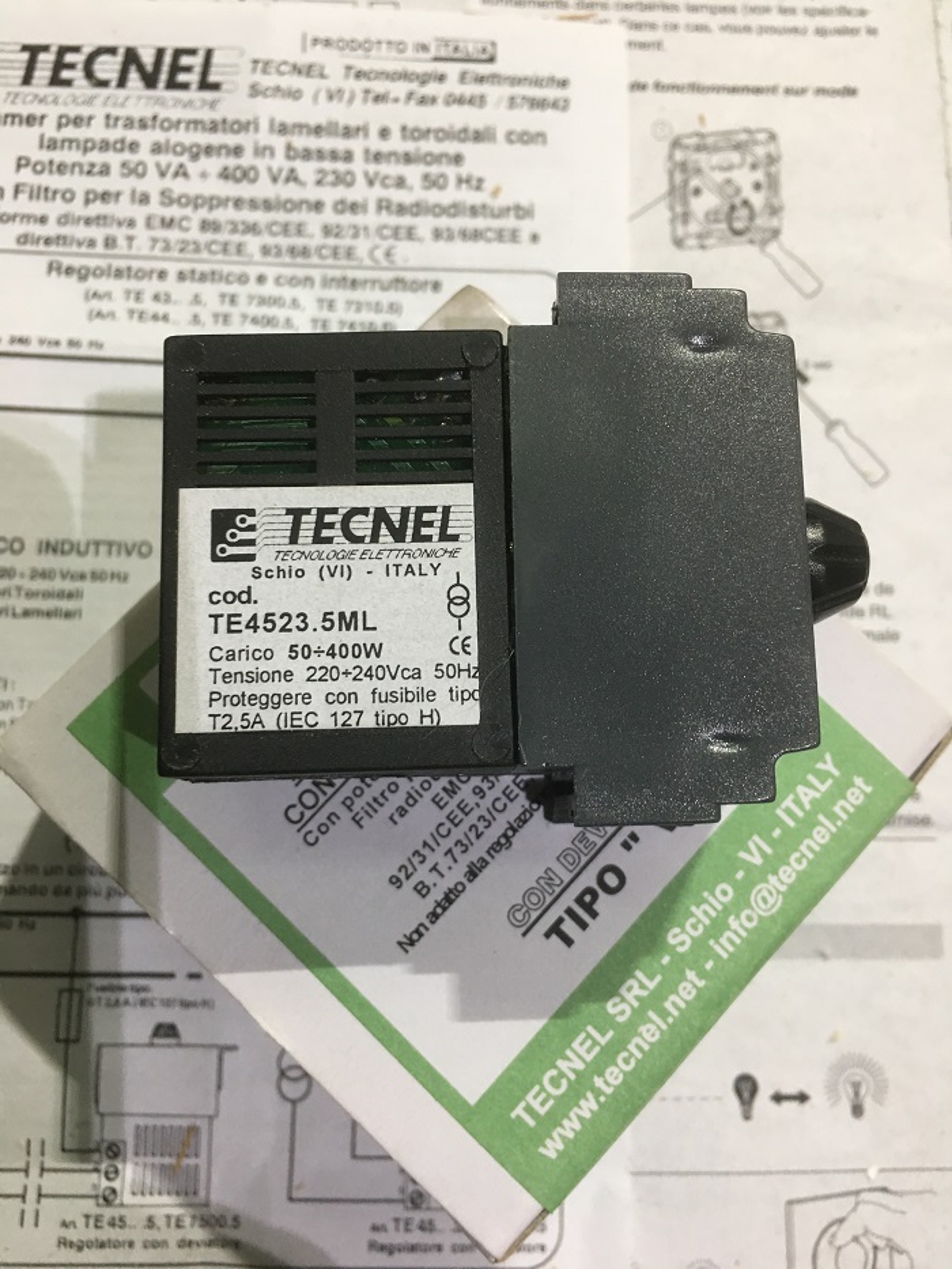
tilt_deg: -80.5
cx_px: 476
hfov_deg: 48.2
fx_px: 1063
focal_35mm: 29
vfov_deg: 61.7
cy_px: 634
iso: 50
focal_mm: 4.15
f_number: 2.2
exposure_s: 1/17
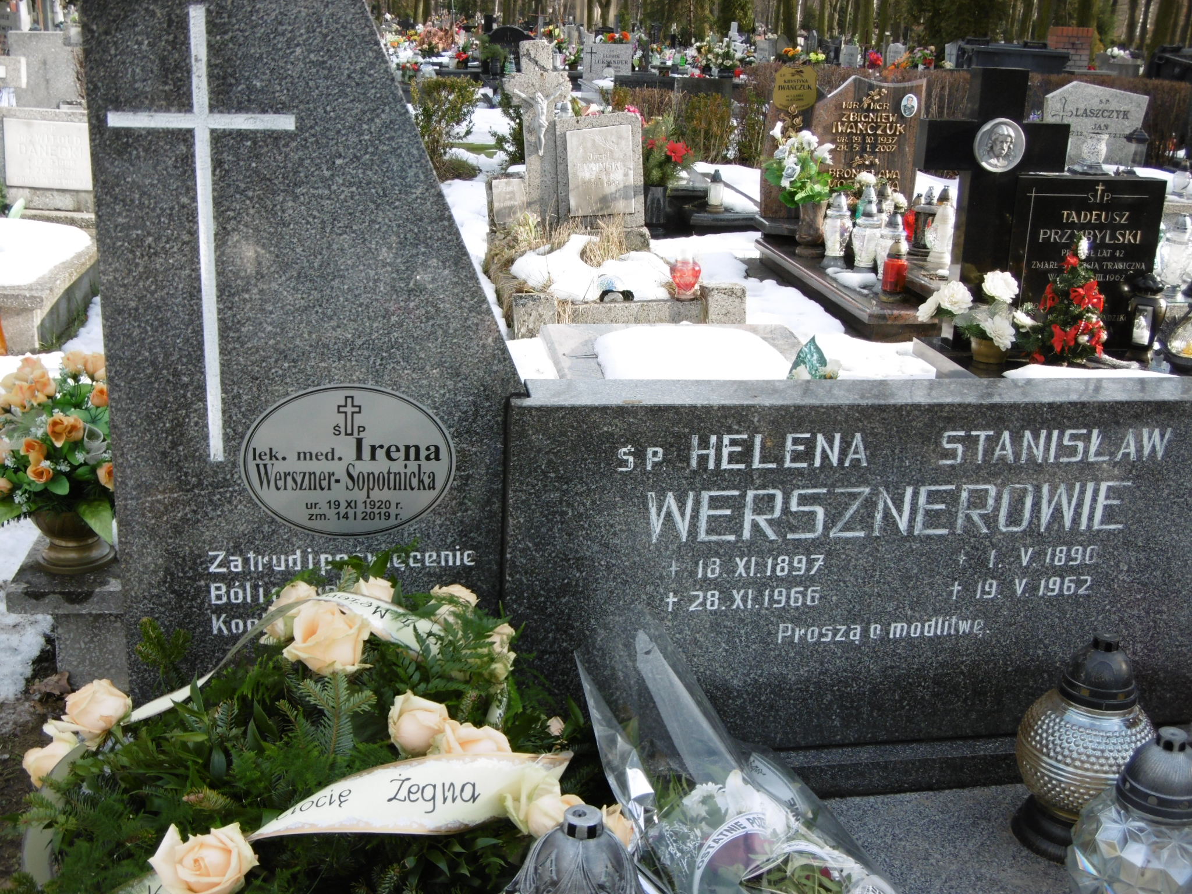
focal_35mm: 43
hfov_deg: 43.9
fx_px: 1481
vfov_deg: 33.6
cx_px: 596
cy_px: 447
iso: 100
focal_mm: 7.7
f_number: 3.8
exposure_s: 1/250
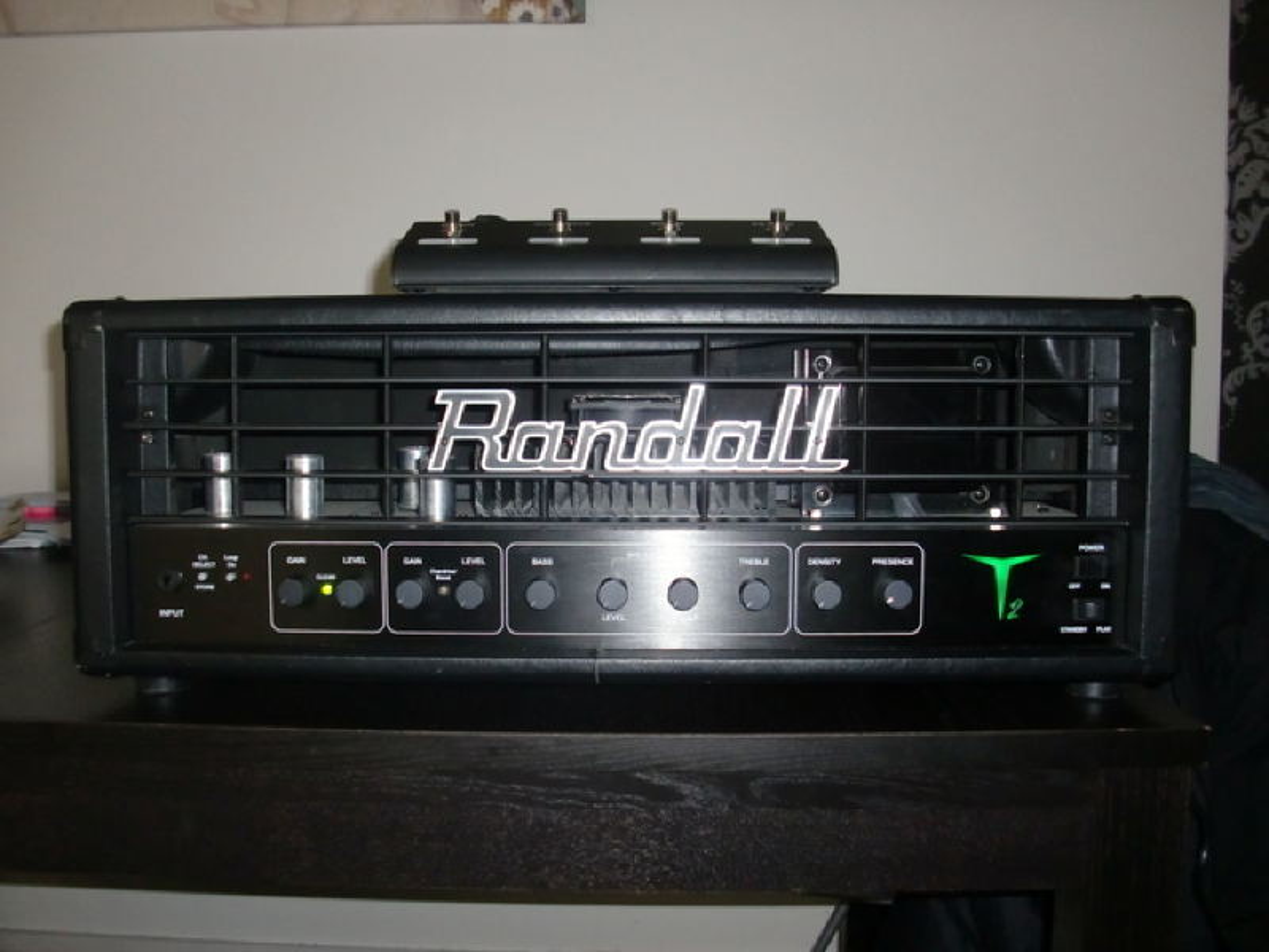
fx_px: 1320
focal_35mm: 36
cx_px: 634
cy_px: 476
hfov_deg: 51.4
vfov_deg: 39.7
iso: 400
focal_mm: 6.3
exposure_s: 1/60
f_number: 2.8
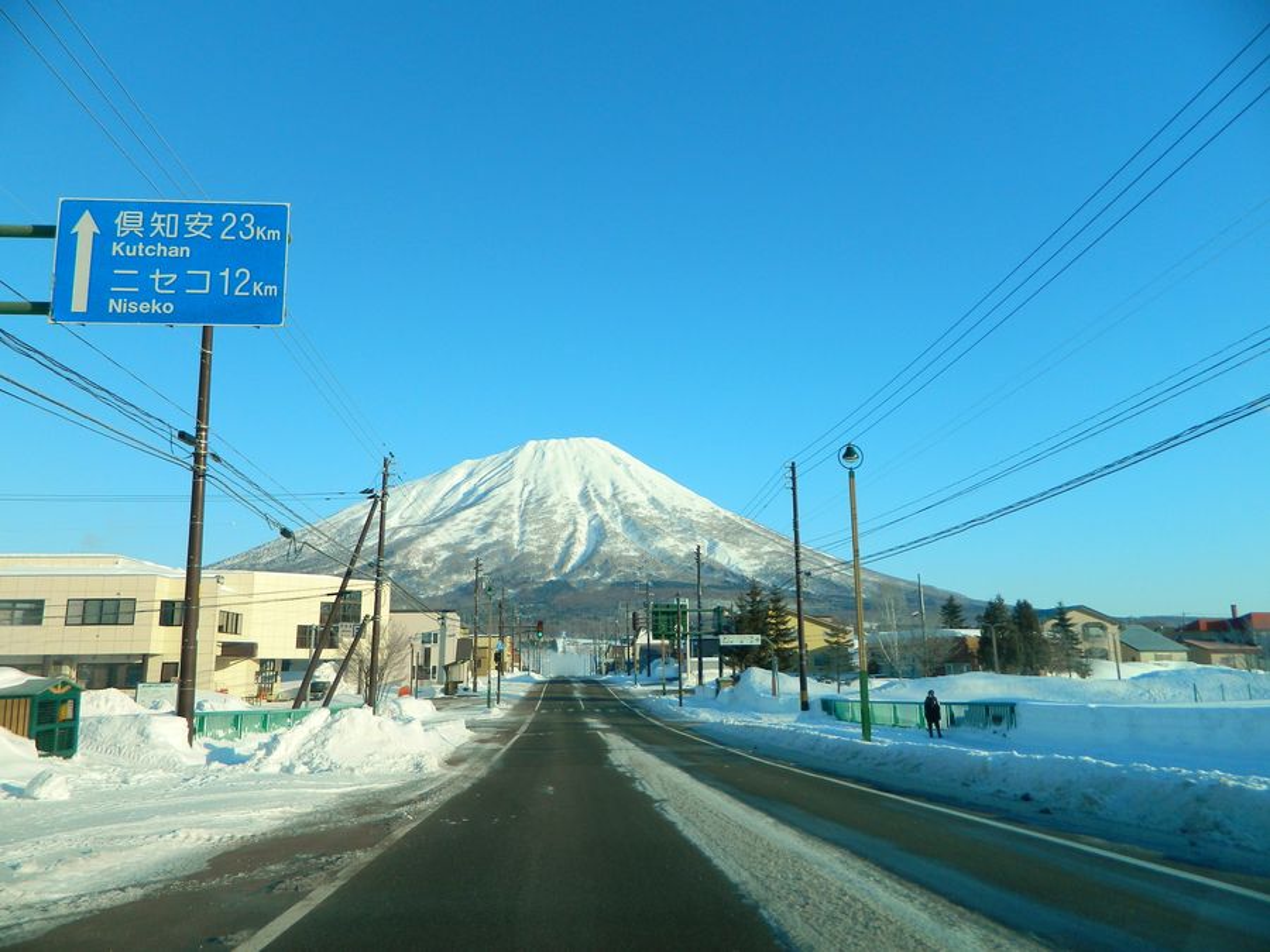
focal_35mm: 25
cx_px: 635
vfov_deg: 54.9
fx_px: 917
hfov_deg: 69.4
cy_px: 476
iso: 80
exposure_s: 1/800
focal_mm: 4.5
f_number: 3.1
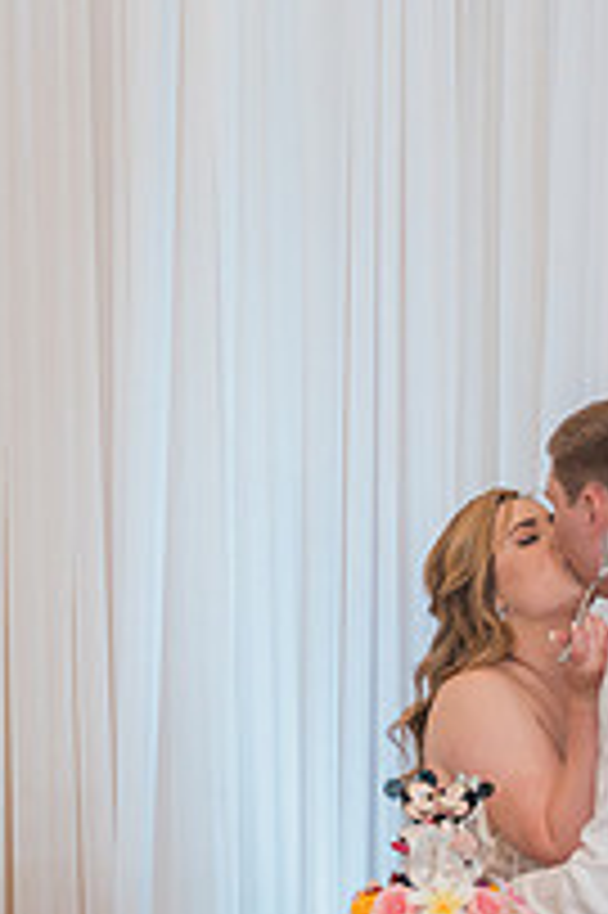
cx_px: 617
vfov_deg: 18.3
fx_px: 2817
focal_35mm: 111
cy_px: 666
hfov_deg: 12.2
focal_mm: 50
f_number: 2.8
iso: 800
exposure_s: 1/250
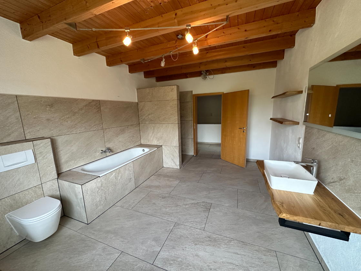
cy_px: 136
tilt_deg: -9.0
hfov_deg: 102.0
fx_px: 146
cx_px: 180
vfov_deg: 85.7
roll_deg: +1.7
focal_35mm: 14
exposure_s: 1/100
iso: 320
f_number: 2.2
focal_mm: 2.22
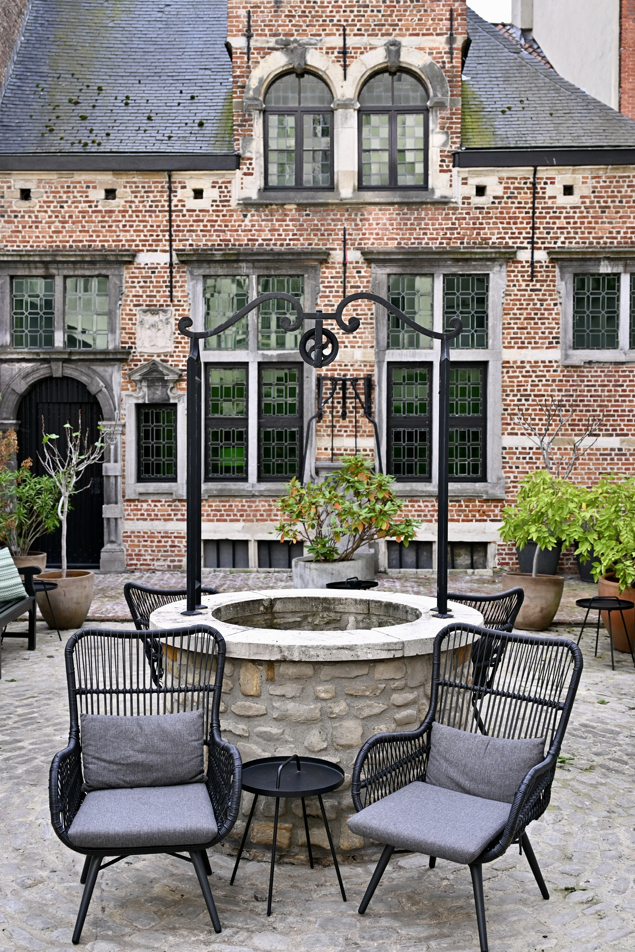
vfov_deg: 48.5
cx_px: 318
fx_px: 1058
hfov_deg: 33.4
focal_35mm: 40
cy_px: 476
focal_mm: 40
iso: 400
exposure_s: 1/800
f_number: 4
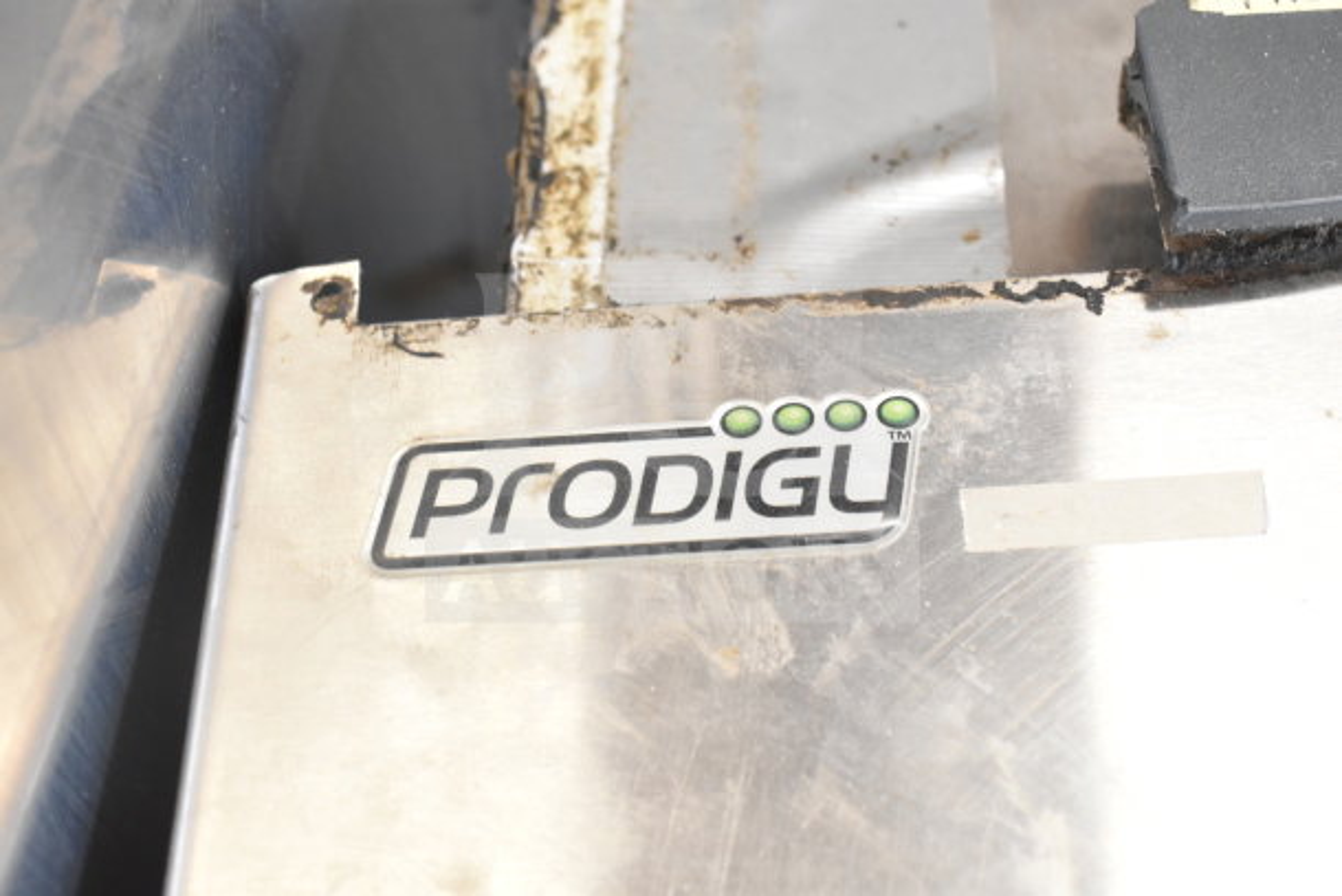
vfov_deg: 29.0
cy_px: 448
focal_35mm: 46
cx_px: 671
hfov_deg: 42.3
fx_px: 1734
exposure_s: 1/50
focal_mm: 31
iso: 2200
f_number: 4.2
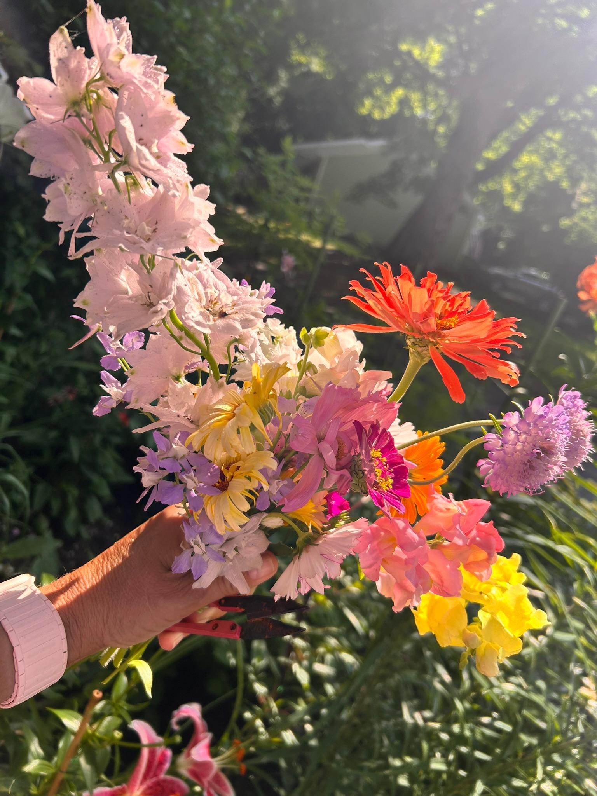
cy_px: 398
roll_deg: -18.4
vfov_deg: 67.3
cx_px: 298
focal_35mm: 26
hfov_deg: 53.1
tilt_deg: -13.5
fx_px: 598
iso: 50
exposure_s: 1/1779
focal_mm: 5.7
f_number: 1.5
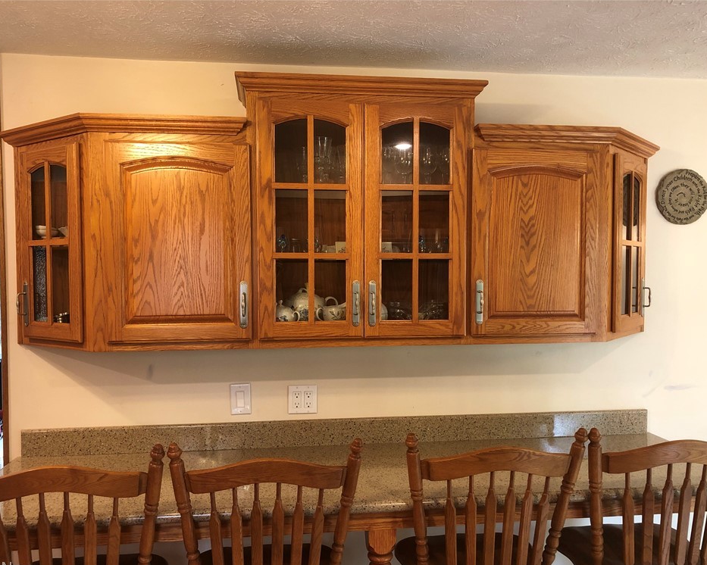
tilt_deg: -1.0
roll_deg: +0.7
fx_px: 628
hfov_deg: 58.8
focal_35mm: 30
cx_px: 346
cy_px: 290
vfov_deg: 48.5
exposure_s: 1/15
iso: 50
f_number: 1.8
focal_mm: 3.99
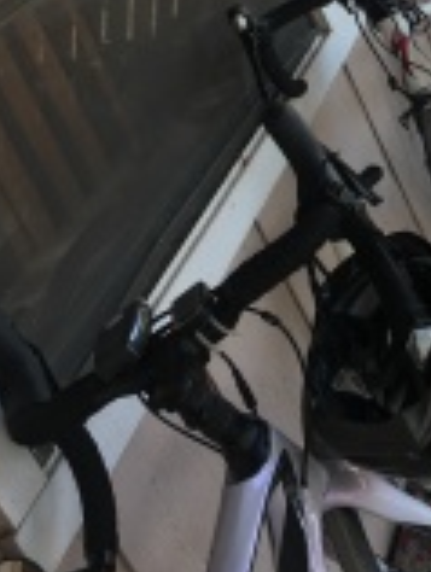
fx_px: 1109
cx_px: 449
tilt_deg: -21.8
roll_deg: +23.2
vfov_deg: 28.3
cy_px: 109
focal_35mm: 67
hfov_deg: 21.1
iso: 25
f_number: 2.2
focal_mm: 4.15
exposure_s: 1/127
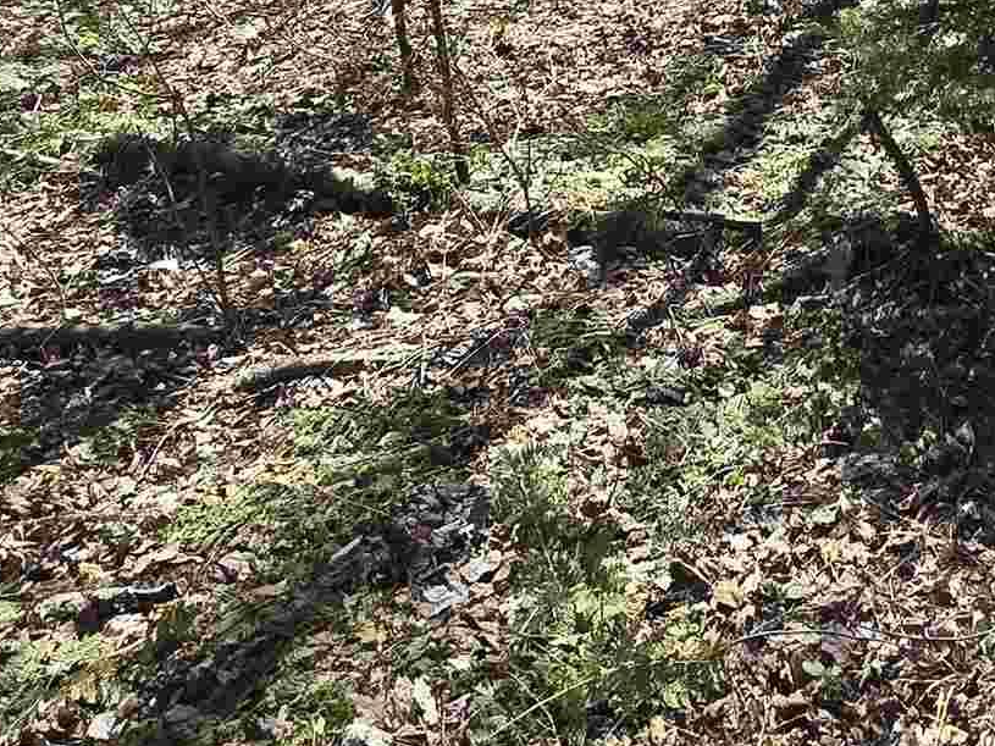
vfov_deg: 23.9
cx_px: 900
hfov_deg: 36.4
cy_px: -355
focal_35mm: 49
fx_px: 1408
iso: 50
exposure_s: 1/873
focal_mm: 2.2
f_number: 2.2
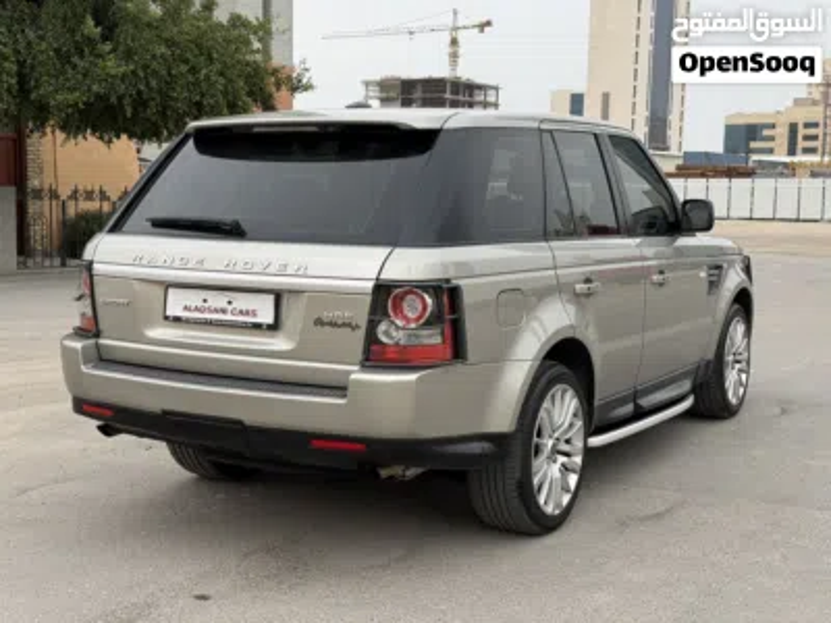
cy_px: 312
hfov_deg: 39.7
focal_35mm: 48
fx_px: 1152
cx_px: 416
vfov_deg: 30.3
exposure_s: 1/370
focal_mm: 6.76
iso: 80
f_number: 1.78
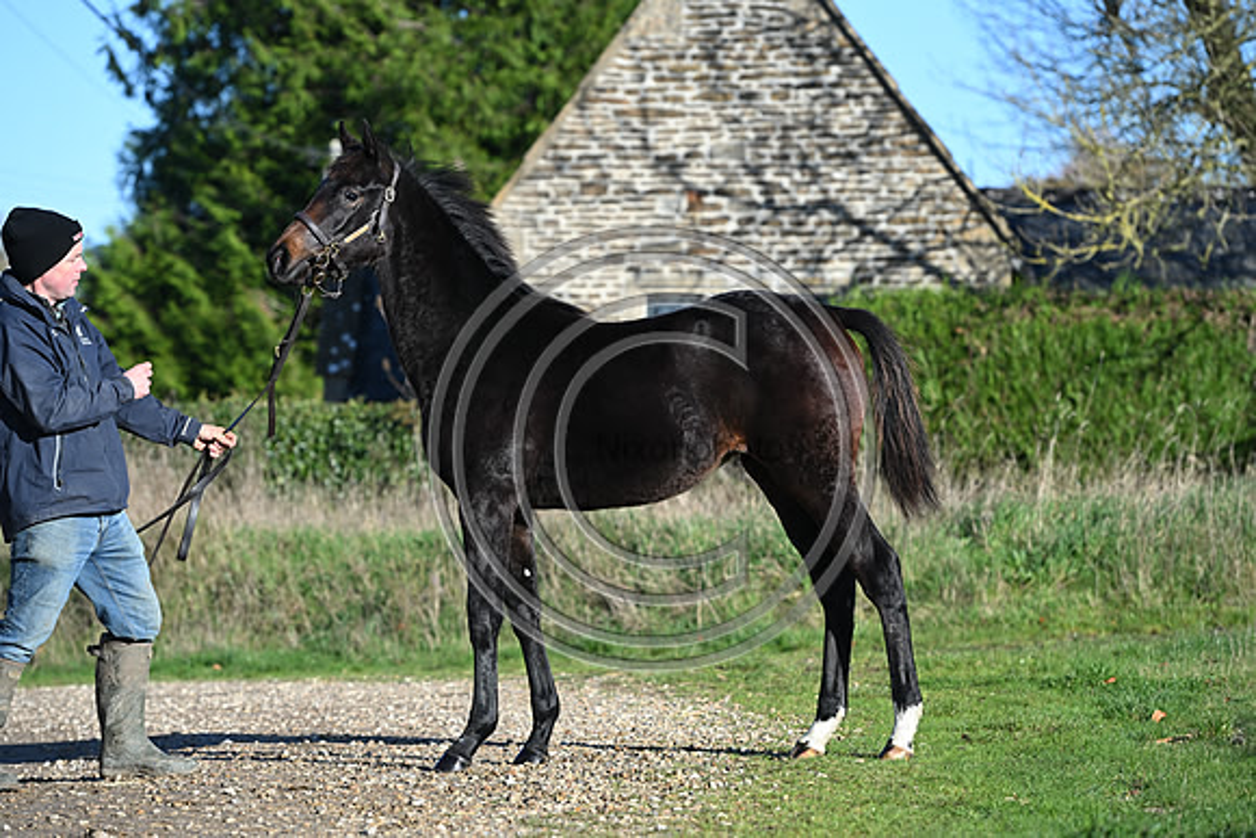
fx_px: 4885
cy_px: 419
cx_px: 628
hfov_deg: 14.7
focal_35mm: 140
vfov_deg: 9.8
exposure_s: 1/1250
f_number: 4.5
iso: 280
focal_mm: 140
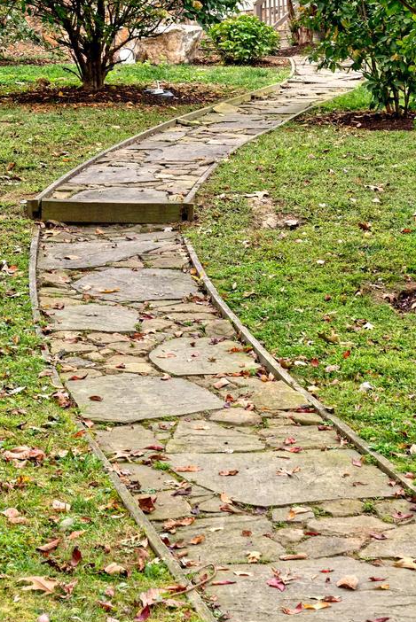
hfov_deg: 13.1
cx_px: 248
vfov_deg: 19.3
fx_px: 1817
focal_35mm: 105
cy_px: 135
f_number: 9
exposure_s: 1/80
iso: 320
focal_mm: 48
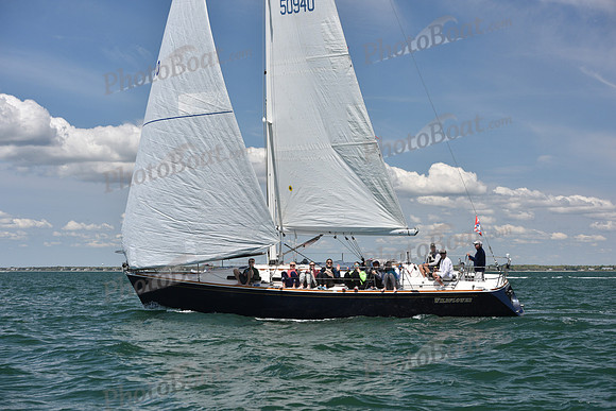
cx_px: 308
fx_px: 1198
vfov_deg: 19.5
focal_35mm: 70
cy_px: 206
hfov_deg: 28.8
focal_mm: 70
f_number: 6.3
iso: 320
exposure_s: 1/800
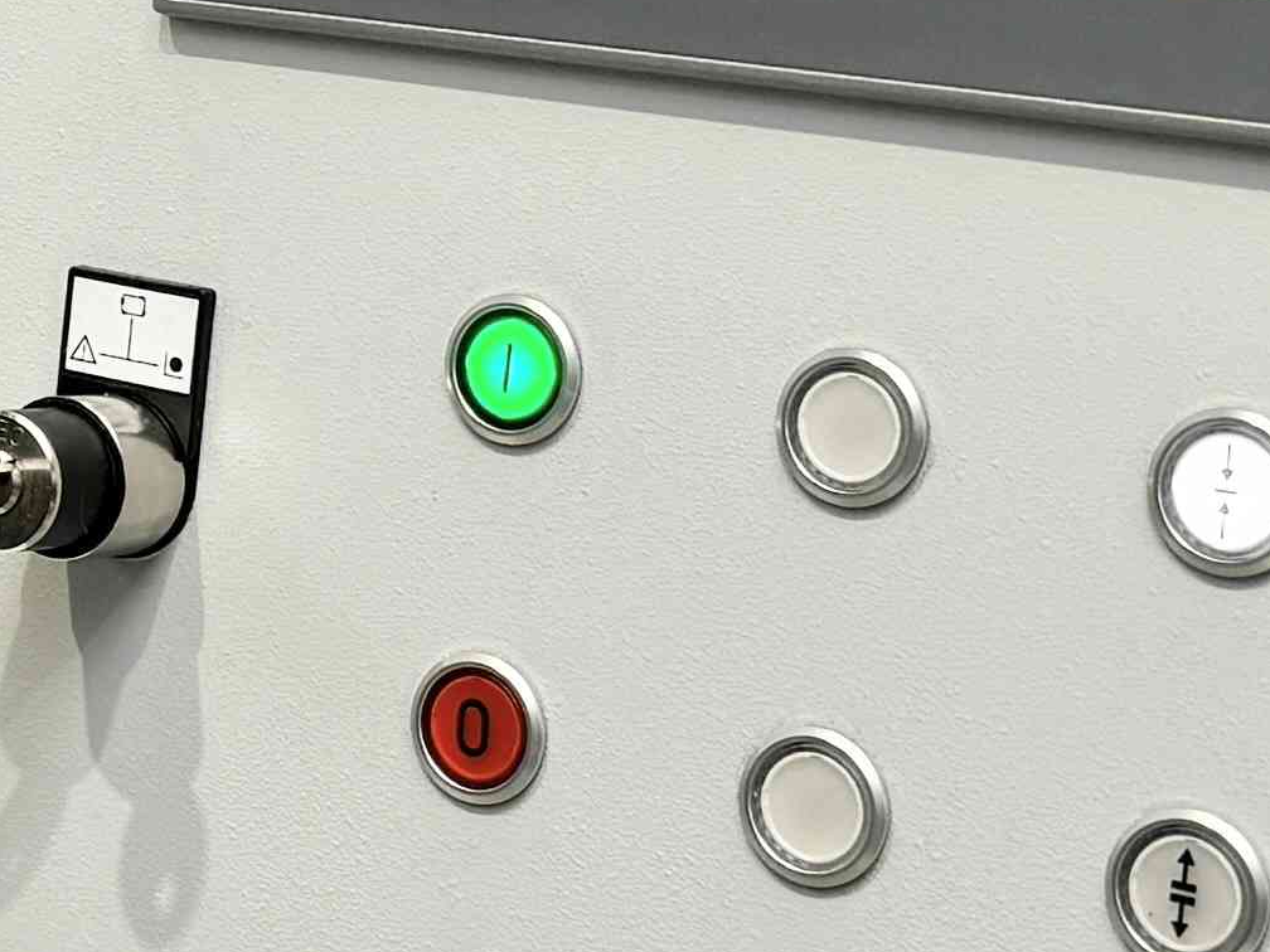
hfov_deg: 13.6
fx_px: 4990
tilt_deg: -7.0
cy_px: 60
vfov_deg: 10.8
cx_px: -638
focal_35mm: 136
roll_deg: -0.7
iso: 64
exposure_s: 1/62
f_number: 1.78
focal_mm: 6.76
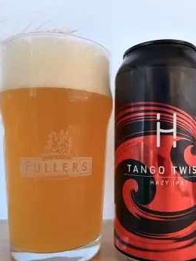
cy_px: 147
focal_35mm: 30
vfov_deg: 59.8
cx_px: 104
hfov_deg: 46.7
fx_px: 227
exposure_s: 1/60
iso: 320
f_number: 1.6
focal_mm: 5.96
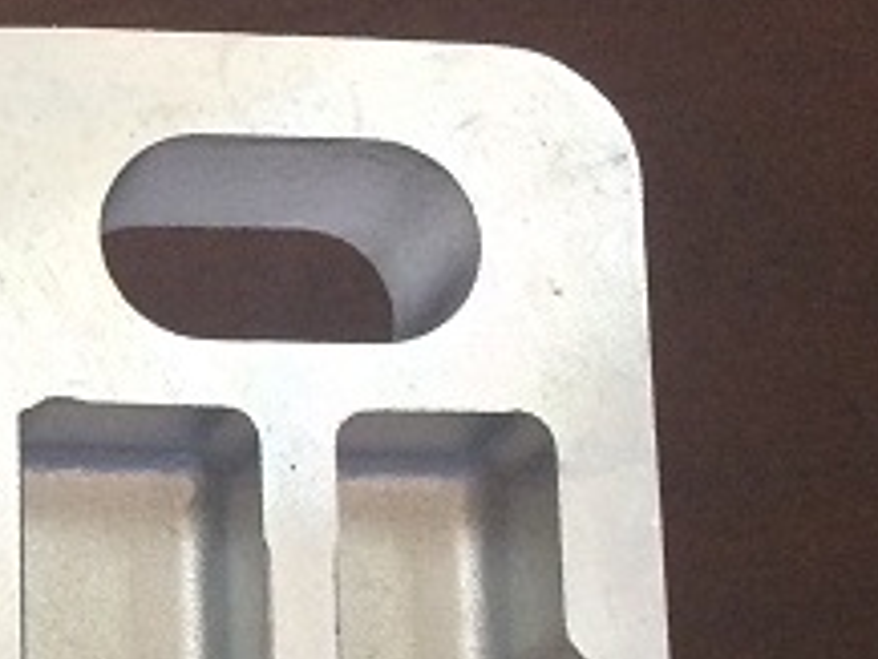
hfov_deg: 17.0
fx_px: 2715
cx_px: -360
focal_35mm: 107
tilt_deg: -70.7
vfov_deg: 13.6
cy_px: 724
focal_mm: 4.15
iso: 80
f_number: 2.2
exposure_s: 1/33
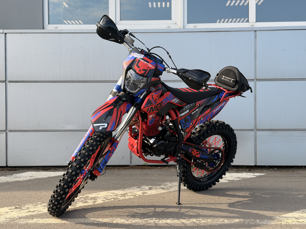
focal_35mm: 48
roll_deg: -0.2
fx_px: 424
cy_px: 114
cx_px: 153
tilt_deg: -0.7
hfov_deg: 39.7
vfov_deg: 30.3
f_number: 1.78
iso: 64
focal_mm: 6.76
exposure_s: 1/1353
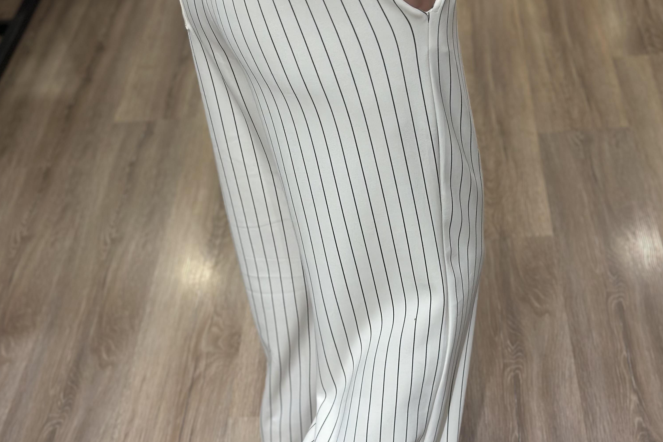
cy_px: 215
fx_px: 1234
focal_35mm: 67
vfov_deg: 20.3
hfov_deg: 30.1
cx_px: 332
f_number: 1.78
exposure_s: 1/100
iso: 125
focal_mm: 6.86
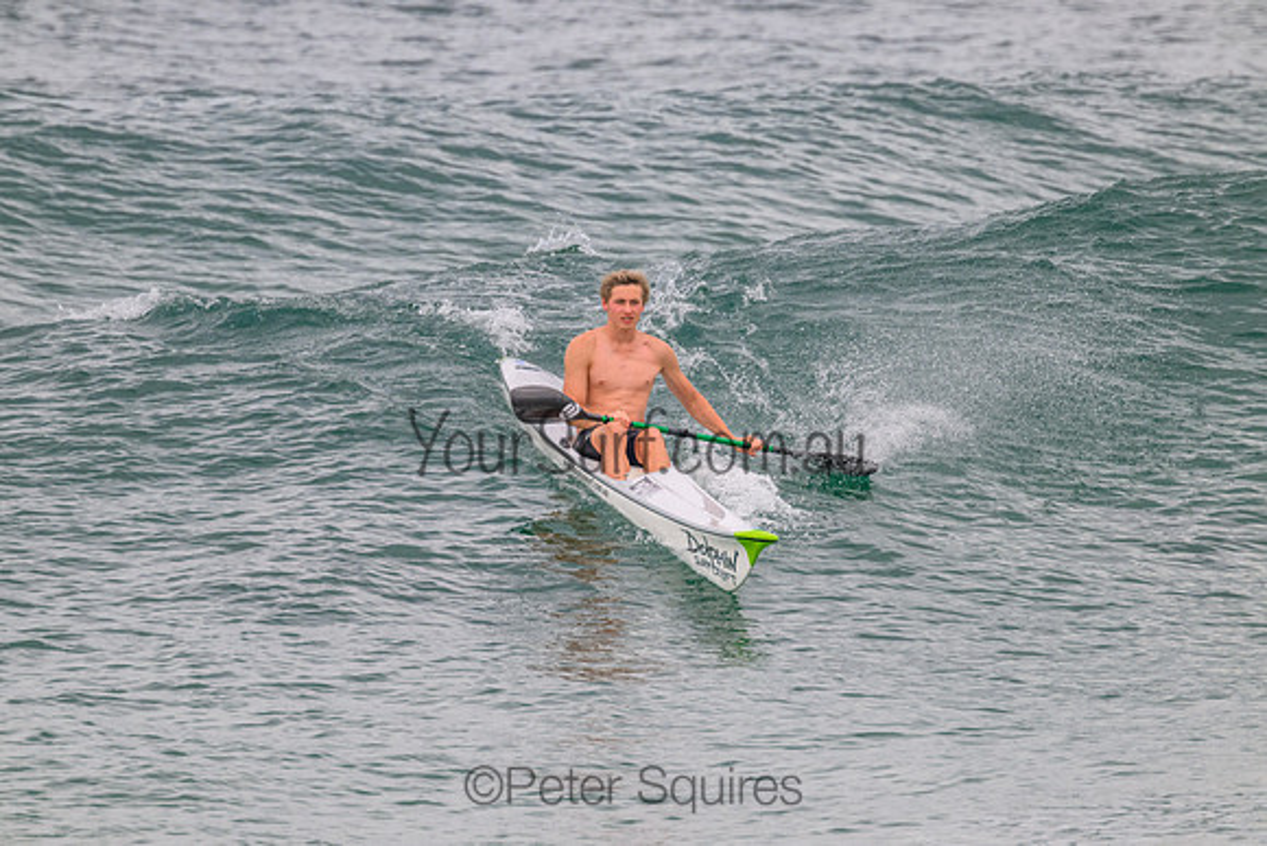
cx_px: 634
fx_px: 28161
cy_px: 423
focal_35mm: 800
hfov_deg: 2.6
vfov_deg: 1.7
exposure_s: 1/2000
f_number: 11
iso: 2500
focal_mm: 800
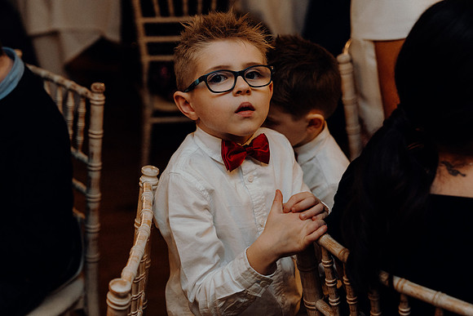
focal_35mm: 68
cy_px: 158
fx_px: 894
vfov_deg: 20.0
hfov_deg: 29.6
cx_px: 236
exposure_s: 1/160
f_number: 3.5
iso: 2500
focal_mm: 68
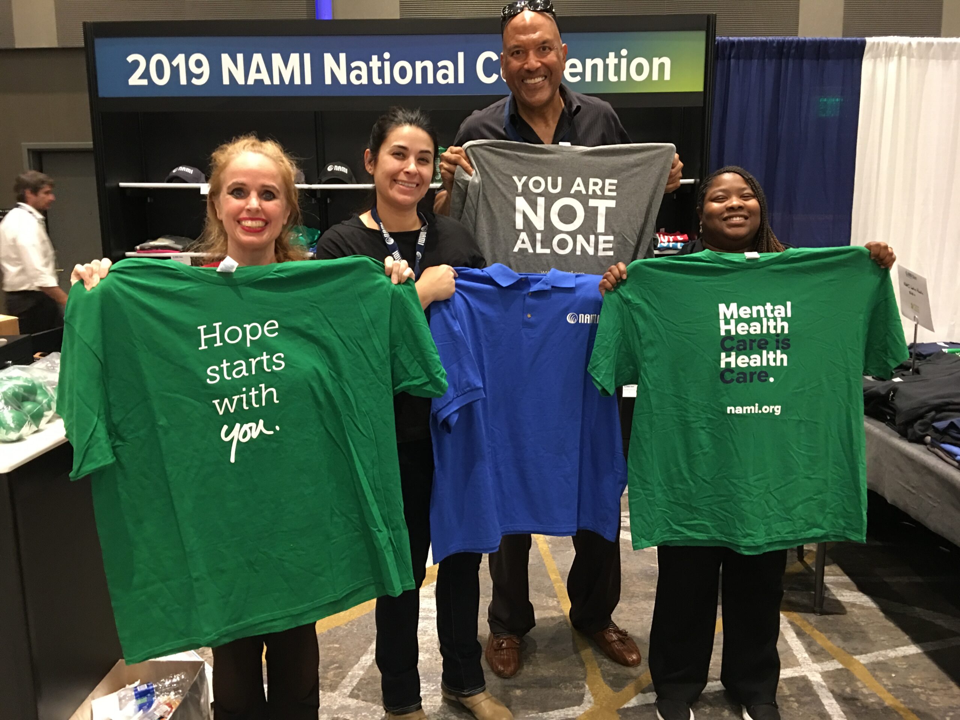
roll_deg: +0.1
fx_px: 804
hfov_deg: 61.7
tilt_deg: -9.3
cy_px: 360
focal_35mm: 29
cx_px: 480
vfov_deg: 48.2
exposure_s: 1/10
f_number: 2.2
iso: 100
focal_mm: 4.15
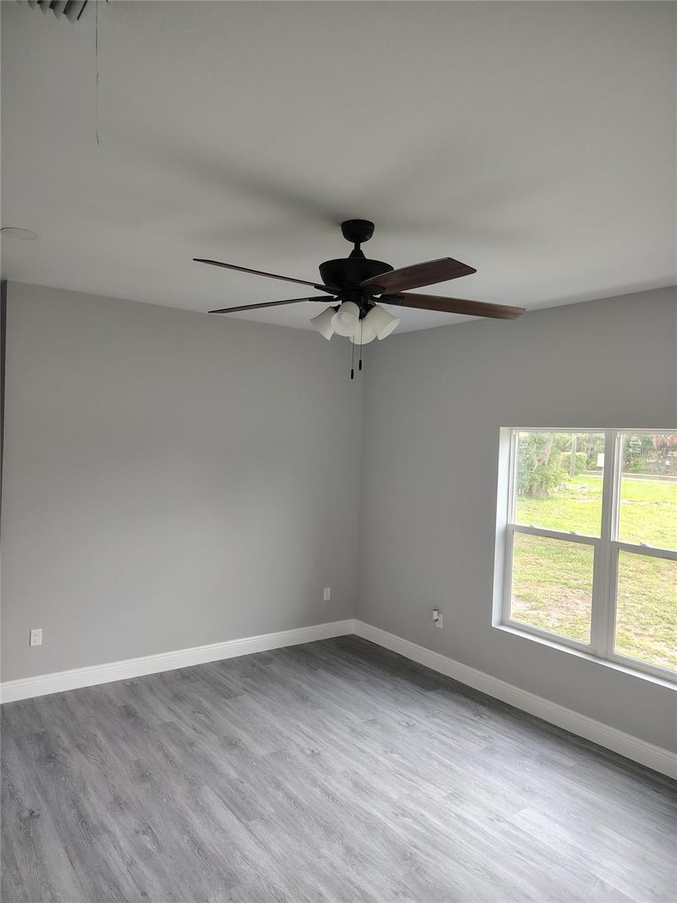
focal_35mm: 24
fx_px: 626
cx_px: 338
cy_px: 452
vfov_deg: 71.6
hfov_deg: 56.8
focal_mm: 5.56
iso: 818
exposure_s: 1/50
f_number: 1.8
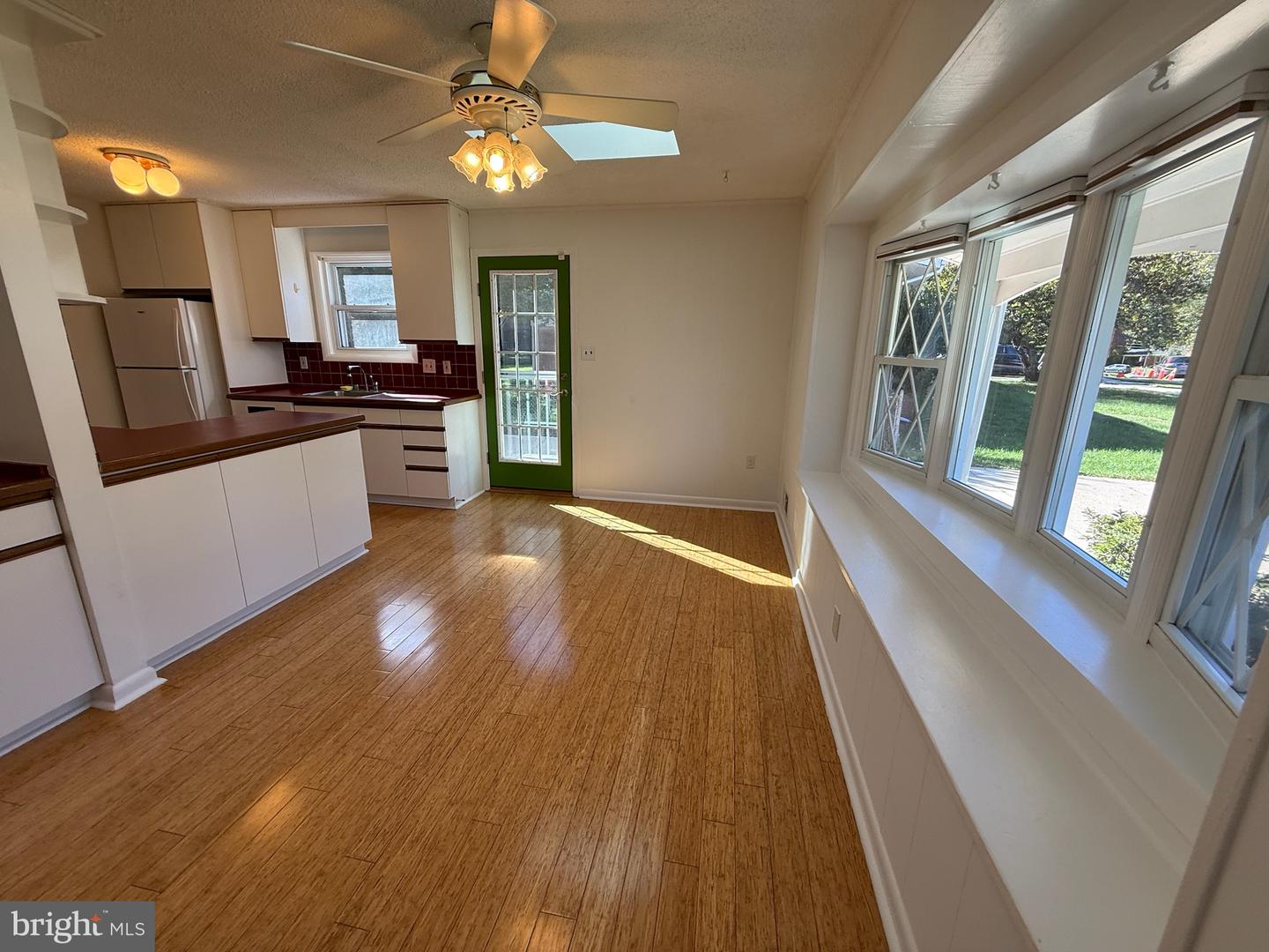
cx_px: 634
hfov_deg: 102.1
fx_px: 513
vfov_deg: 85.7
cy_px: 476
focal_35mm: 14
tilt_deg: -14.0
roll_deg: -1.1
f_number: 2.2
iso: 50
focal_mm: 2.22
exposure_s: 1/134
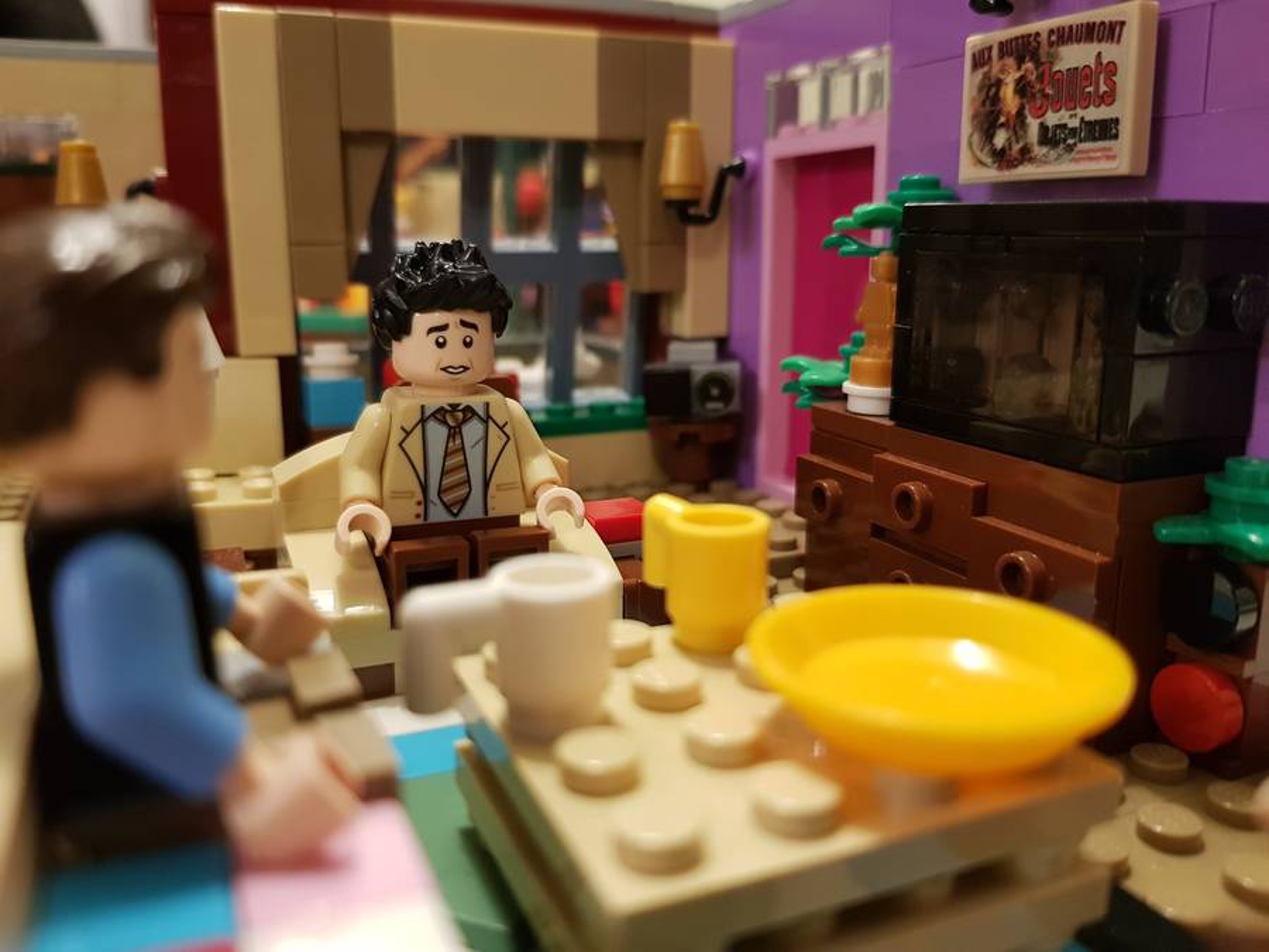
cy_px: 476
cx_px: 634
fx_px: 953
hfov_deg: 67.3
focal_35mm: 26
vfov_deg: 53.1
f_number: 1.7
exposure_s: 1/17
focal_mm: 4.2
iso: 250
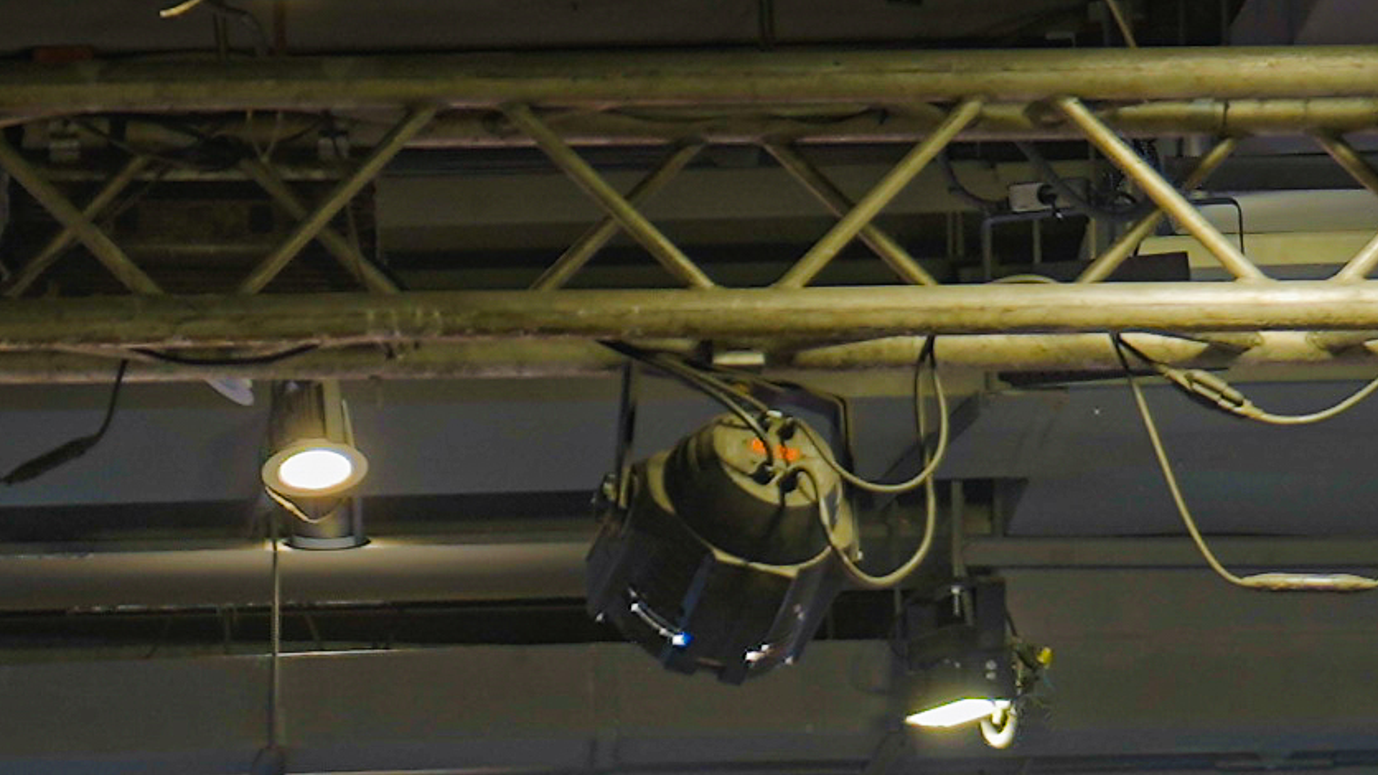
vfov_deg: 3.2
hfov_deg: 5.8
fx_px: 13591
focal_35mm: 372
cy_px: 2015
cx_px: 239
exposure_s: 1/125
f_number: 2.8
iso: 200
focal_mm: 70
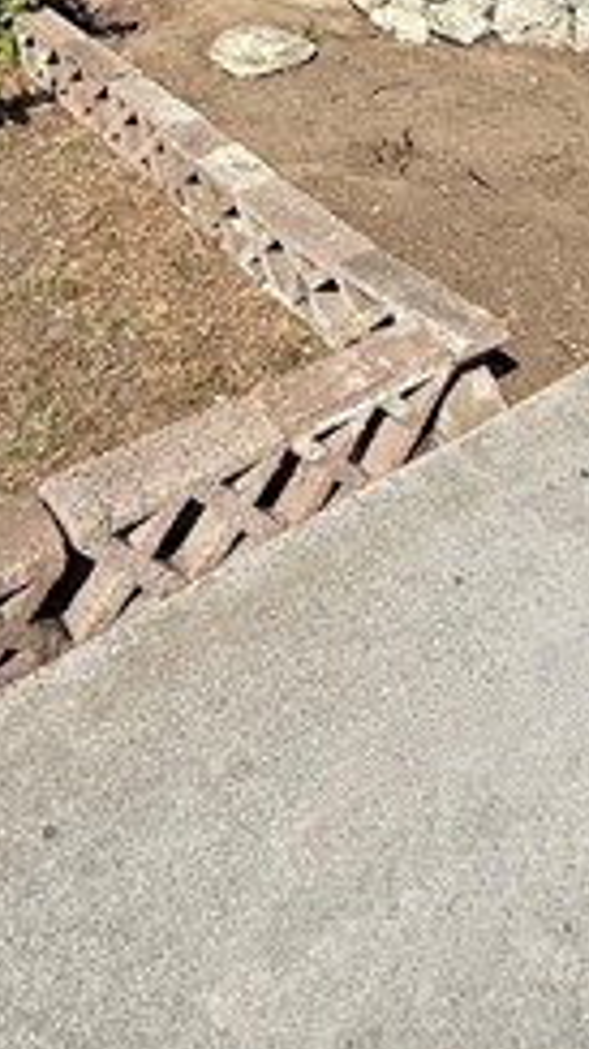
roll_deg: +0.9
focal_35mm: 40
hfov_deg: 29.6
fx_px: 1112
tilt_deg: -4.2
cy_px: -262
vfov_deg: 36.4
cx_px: 258
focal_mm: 2.22
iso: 50
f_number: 2.2
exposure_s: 1/2841
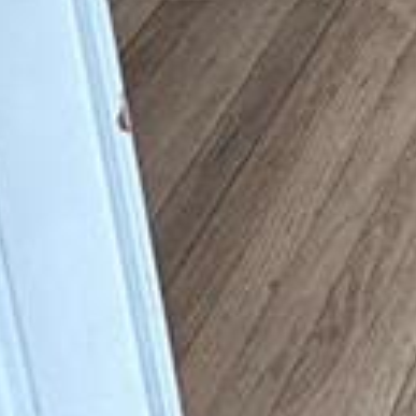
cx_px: 1100
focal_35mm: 115
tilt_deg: -16.0
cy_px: -819
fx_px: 1564
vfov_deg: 10.7
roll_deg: -0.9
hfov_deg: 11.5
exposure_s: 1/120
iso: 100
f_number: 2.2
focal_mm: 2.22
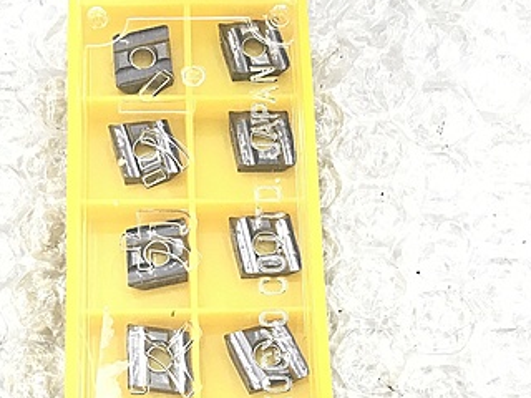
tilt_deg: -76.2
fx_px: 859
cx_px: 179
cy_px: 352
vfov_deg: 25.4
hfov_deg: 34.1
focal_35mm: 56
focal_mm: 3.99
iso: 25
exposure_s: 1/33
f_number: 1.8
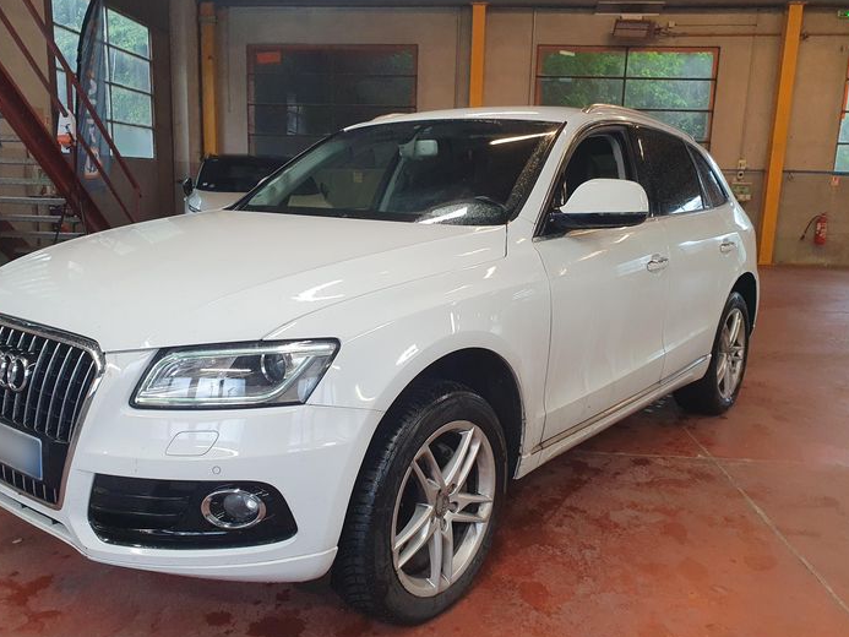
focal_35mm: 30
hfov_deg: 59.8
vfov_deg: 46.7
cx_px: 375
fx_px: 736
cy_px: 354
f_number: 2.4
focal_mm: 4.32
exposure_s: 1/100
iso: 160
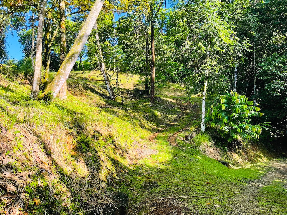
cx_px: 144
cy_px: 108
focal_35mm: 26
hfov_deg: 67.3
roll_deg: -0.6
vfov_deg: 53.1
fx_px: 216
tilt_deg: -0.8
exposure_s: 1/709
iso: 32
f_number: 1.6
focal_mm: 5.1
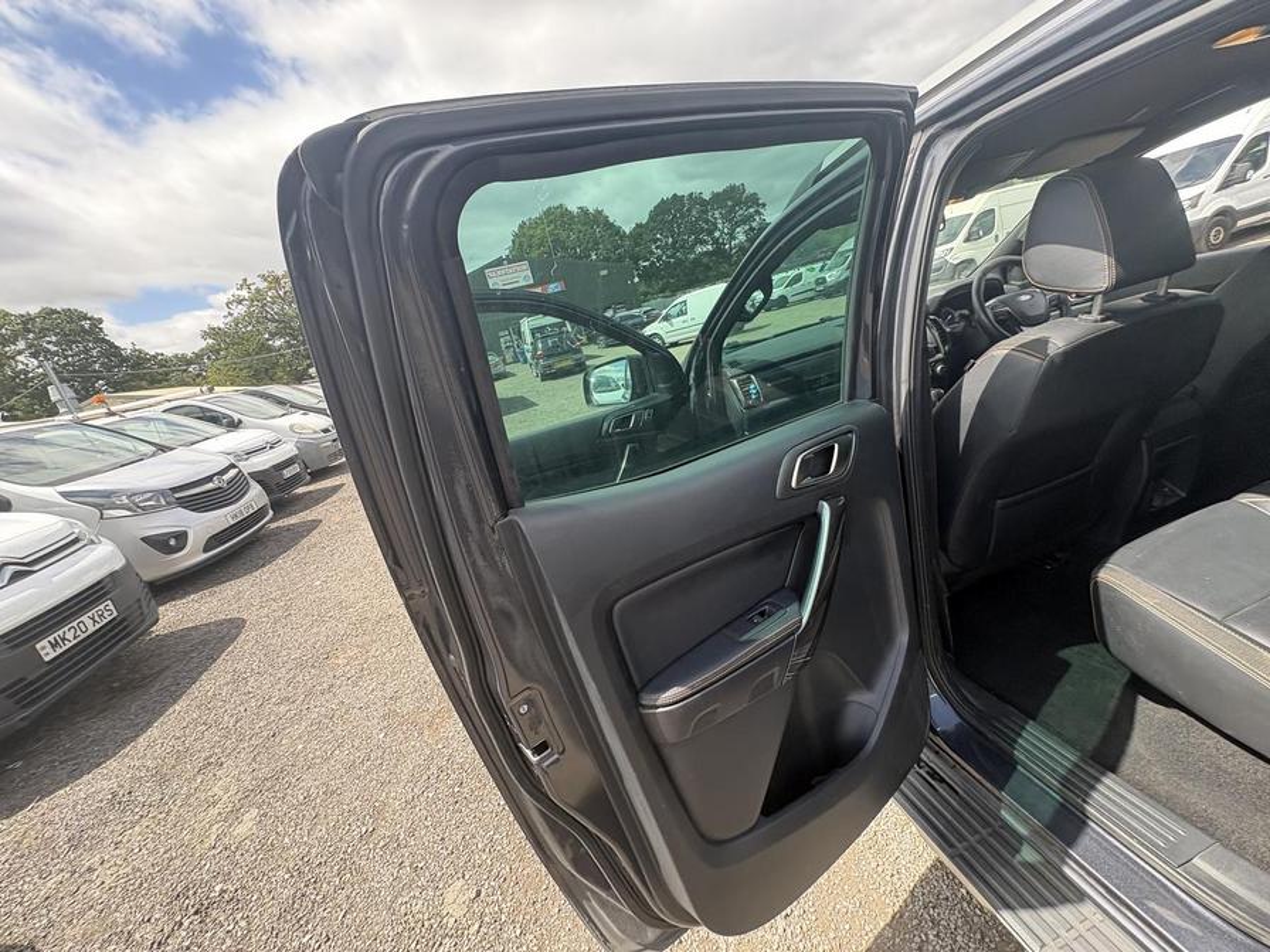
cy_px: 476
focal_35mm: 14
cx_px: 635
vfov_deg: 85.7
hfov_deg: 102.1
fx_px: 514
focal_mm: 2.22
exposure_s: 1/216
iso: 64
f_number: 2.2
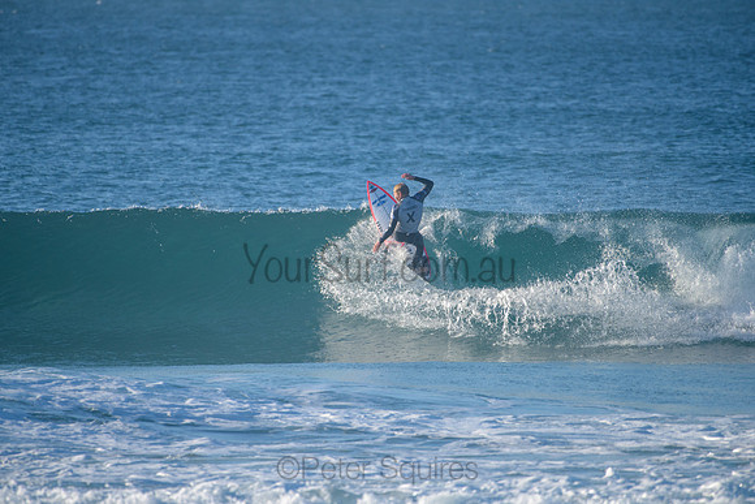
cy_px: 240
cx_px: 379
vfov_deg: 2.5
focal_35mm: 540
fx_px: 11320
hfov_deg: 3.8
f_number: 5.6
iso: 400
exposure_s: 1/2000
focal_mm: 500
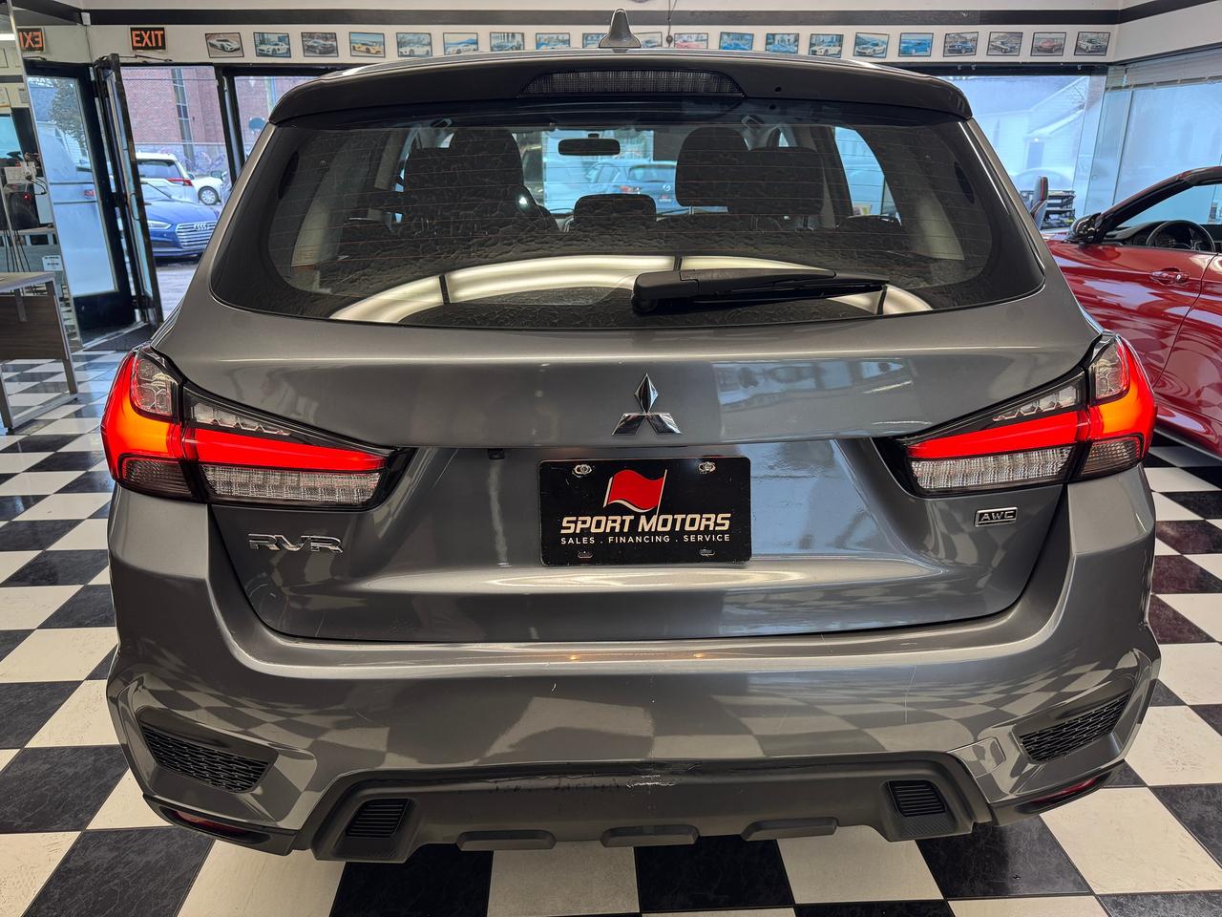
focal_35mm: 24
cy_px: 458
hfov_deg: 71.6
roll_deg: +0.1
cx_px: 611
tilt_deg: -19.5
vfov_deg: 56.8
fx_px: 847
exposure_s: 1/60
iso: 160
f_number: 1.78
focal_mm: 6.76
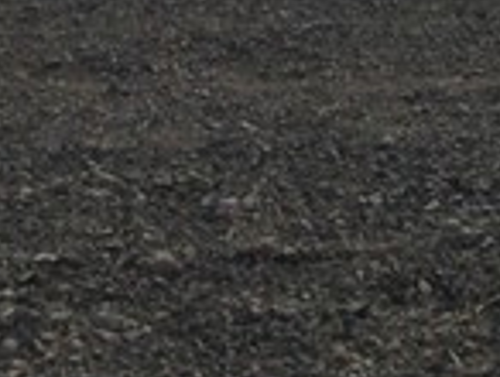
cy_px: -620
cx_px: 178
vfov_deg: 6.1
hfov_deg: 8.6
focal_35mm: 231
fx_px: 3342
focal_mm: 4.12
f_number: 2.4
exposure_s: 1/4525
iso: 50
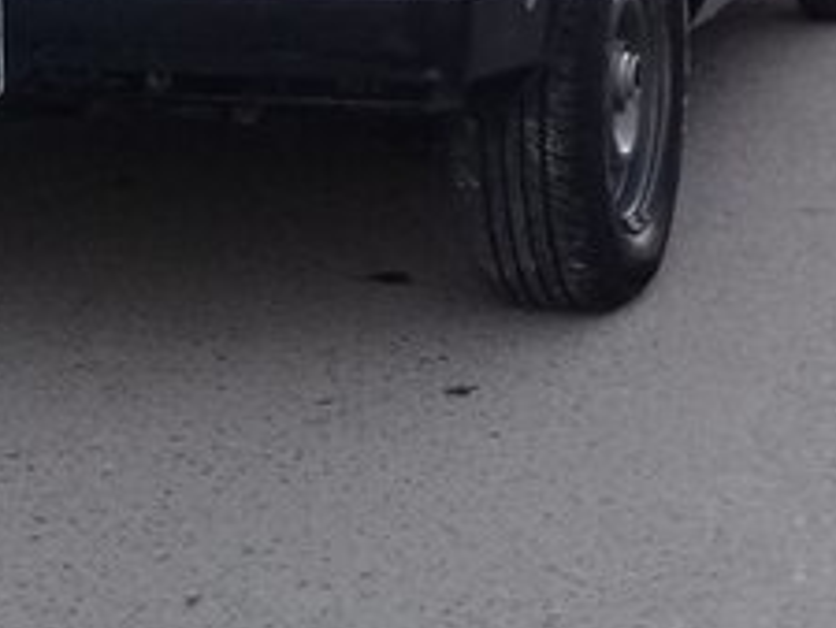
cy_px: -147
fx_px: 2199
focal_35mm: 91
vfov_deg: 15.6
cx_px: 368
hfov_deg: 21.5
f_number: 2.2
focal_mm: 3.3
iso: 125
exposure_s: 1/33
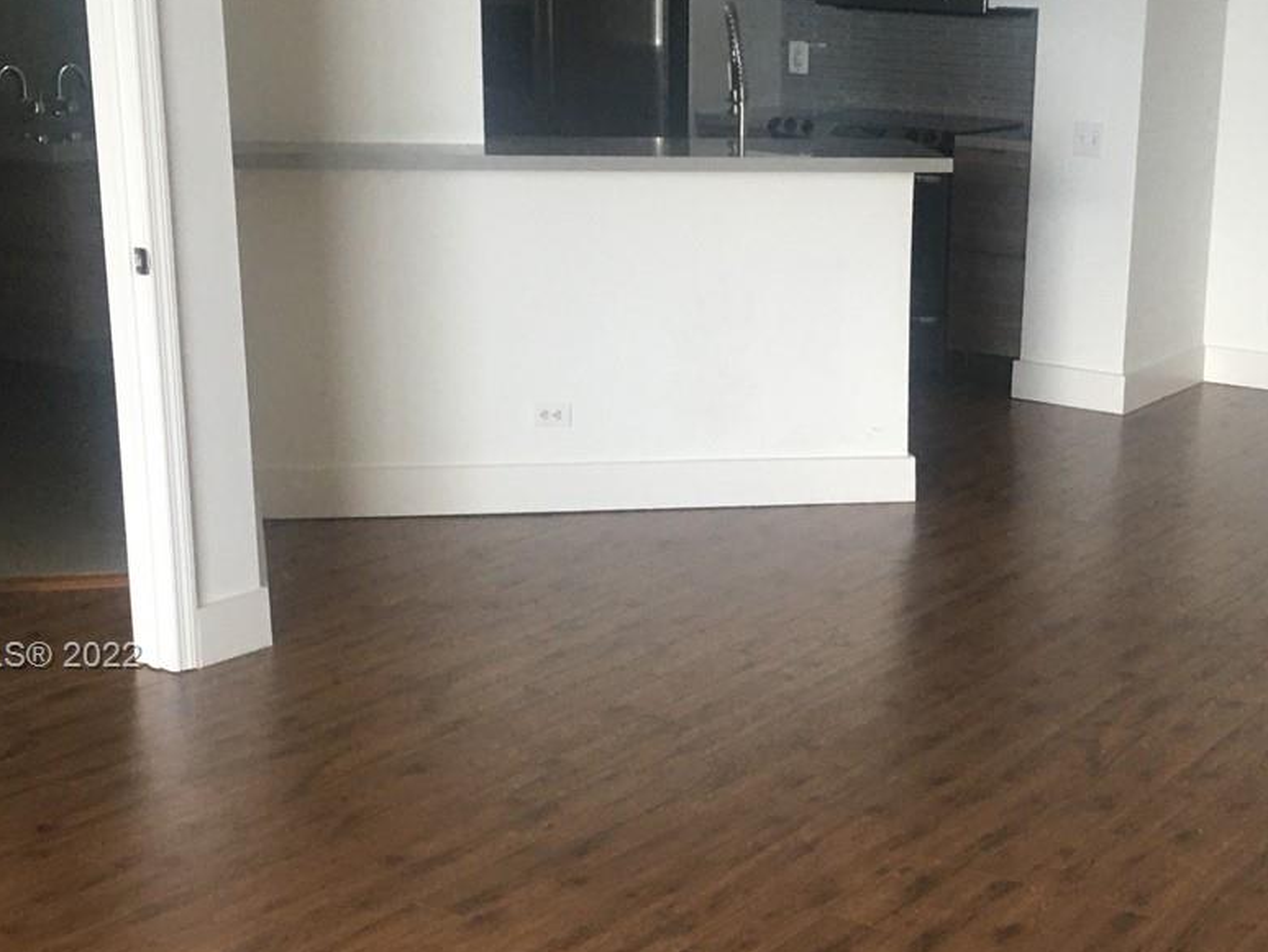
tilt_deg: -16.4
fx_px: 2198
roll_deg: -2.7
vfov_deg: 24.3
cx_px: 928
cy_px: 658
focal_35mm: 60
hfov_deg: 31.7
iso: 50
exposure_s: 1/15
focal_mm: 4.15
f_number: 2.2
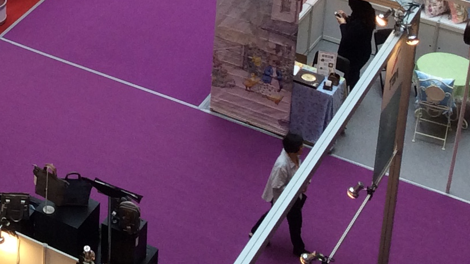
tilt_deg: -20.7
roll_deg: +0.4
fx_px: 1371
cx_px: -99
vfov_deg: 10.3
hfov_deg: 18.4
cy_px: -223
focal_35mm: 110
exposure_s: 1/60
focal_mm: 3.3
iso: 32
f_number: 2.4
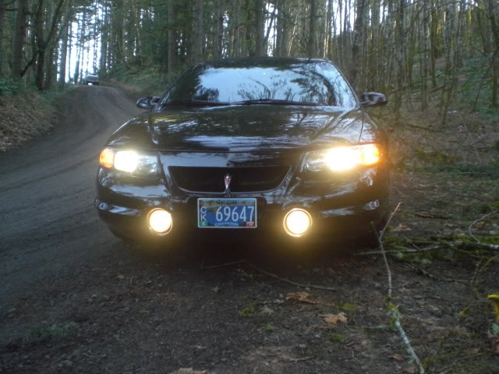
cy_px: 187
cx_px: 250
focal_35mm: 38
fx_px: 548
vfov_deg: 37.7
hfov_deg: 49.0
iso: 400
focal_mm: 6.3
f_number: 3.1
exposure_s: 1/100
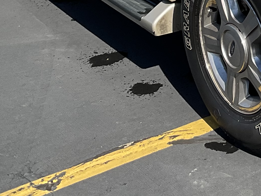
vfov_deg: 12.5
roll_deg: -1.5
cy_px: -100
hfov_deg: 16.6
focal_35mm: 113
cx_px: 322
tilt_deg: -14.6
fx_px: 852
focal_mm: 3
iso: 16
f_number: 1.8
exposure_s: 1/1626
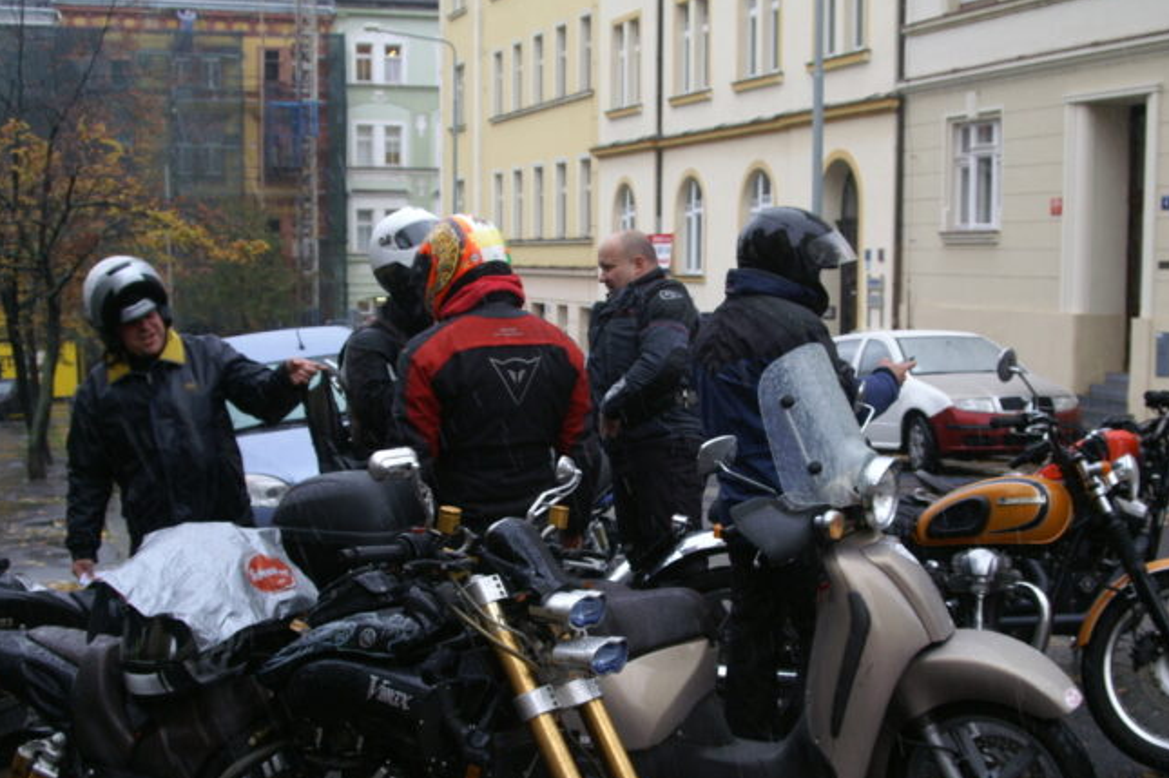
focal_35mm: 50
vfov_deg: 26.9
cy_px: 456
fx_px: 1622
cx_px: 627
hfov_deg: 39.6
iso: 400
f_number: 5.6
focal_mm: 28
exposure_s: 1/60
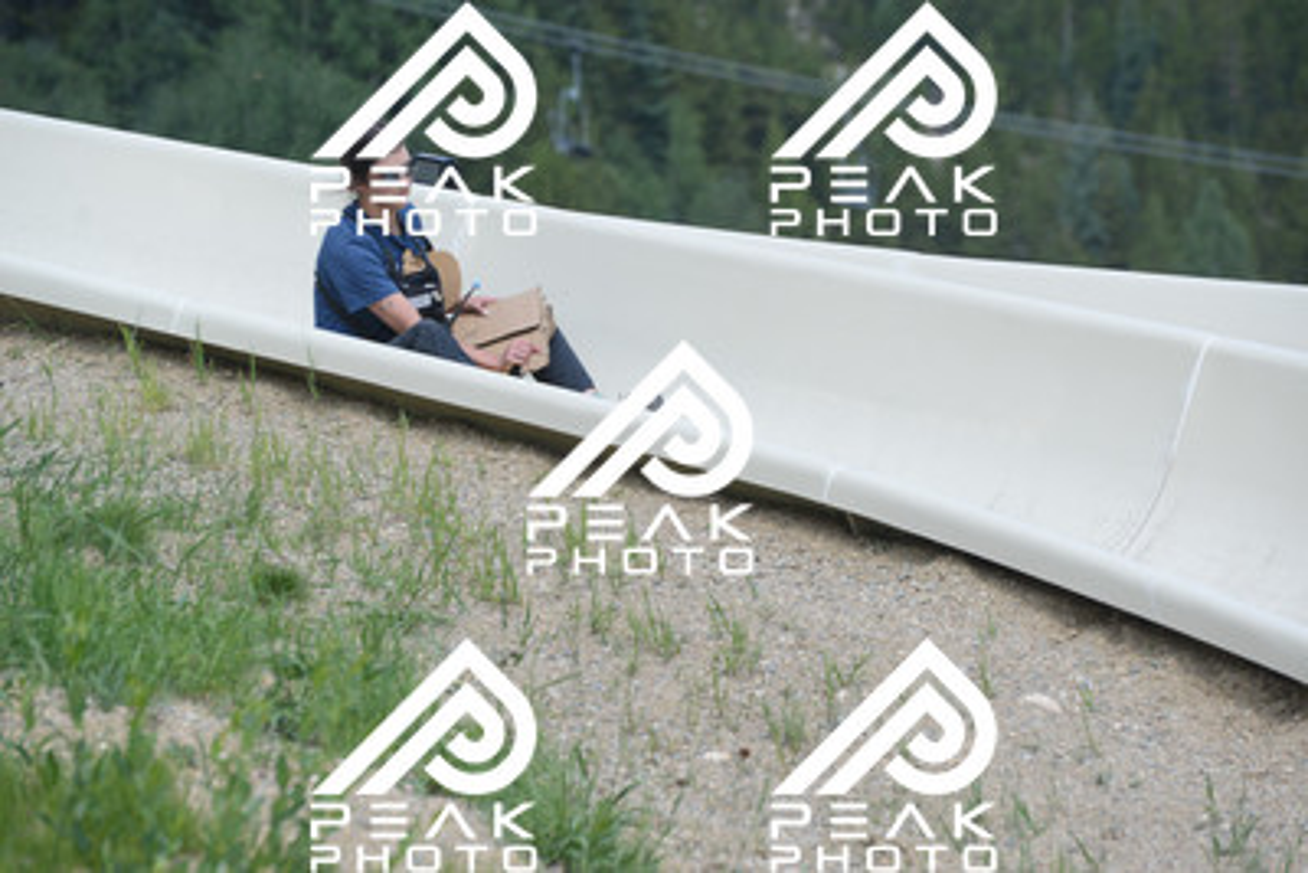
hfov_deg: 10.5
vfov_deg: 7.0
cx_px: 654
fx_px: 7087
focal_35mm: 195
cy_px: 436
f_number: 6.3
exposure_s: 1/640
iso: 500
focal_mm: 195
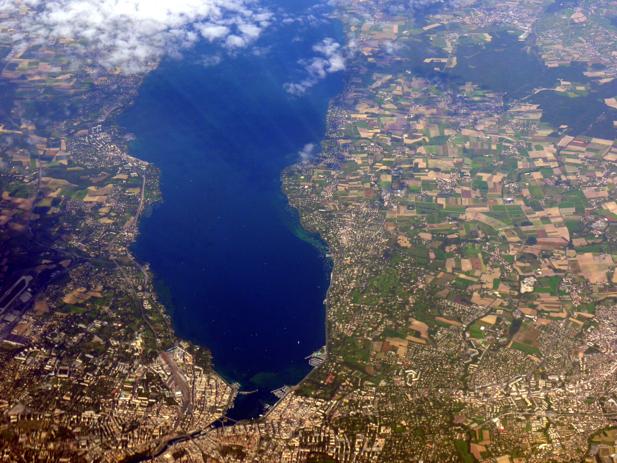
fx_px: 1319
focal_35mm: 74
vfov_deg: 19.9
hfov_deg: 26.3
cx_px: 308
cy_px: 232
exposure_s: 1/400
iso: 100
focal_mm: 37
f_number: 8
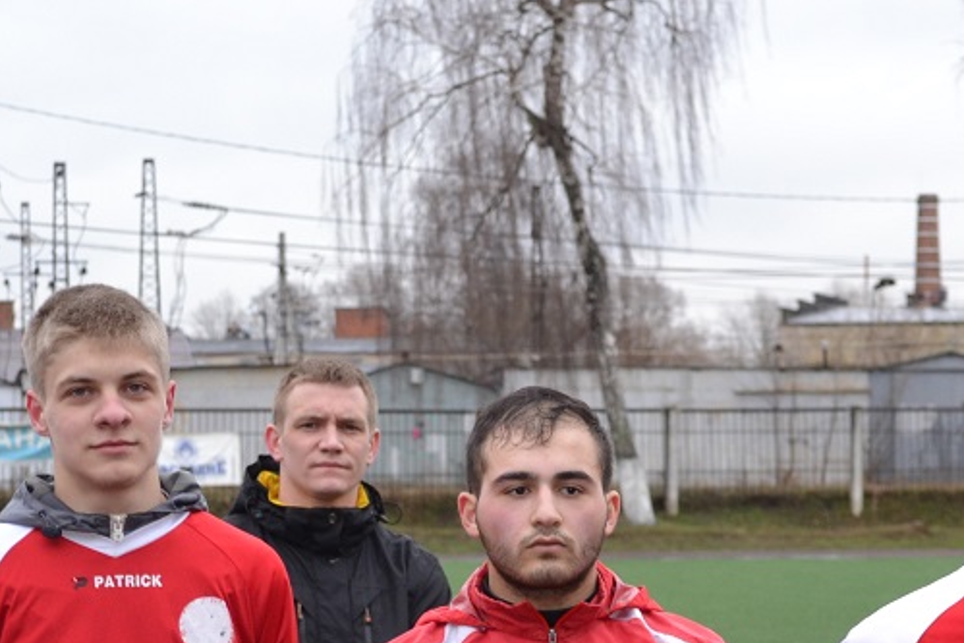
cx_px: 698
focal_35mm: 158
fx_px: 4232
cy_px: 705
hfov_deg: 13.0
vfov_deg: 8.6
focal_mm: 38
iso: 400
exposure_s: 1/80
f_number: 5
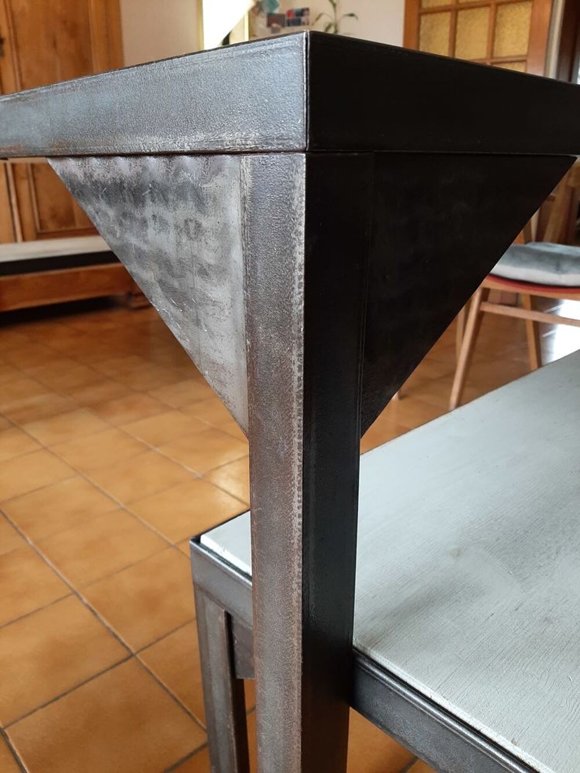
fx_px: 581
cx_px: 290
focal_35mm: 26
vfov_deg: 67.3
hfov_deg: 53.1
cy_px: 386
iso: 100
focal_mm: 3.93
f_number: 1.7
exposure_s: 1/50
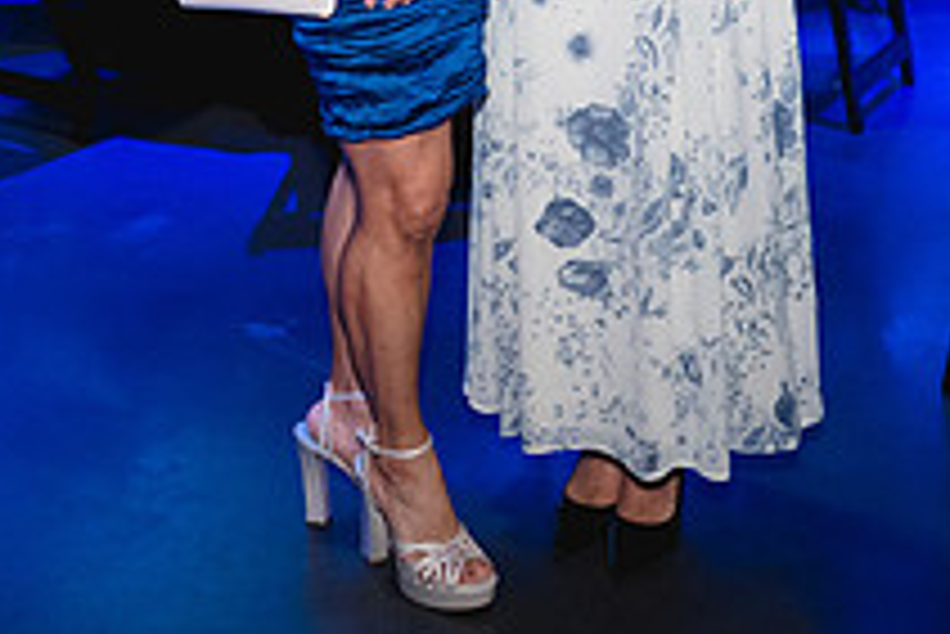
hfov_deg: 27.0
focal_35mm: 75
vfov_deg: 16.9
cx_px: 527
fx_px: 1980
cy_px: -237
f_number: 2.8
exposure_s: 1/200
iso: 1600
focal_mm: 24
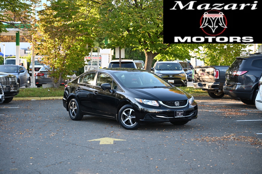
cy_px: 87
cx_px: 131
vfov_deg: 19.4
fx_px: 509
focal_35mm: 70
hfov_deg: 28.9
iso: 400
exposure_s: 1/250
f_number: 4
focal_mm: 70
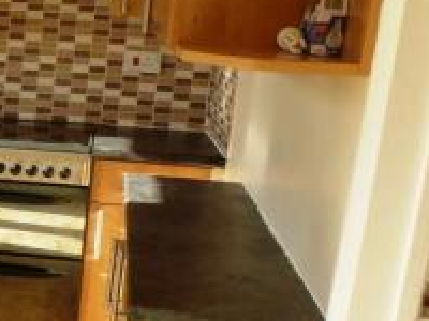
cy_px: 213
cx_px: -179
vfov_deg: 20.9
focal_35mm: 70
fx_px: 868
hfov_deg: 23.4
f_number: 3.5
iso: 100
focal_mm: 4.3
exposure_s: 1/125
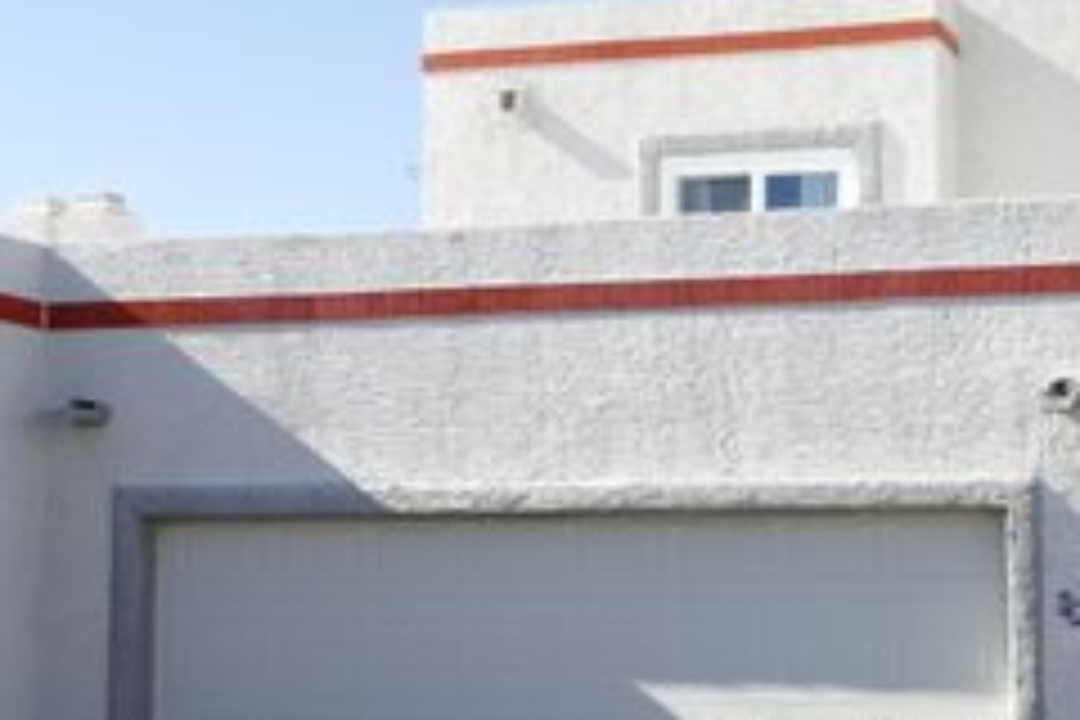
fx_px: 2370
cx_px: 860
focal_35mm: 79
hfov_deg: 25.3
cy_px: 493
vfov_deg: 17.2
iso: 125
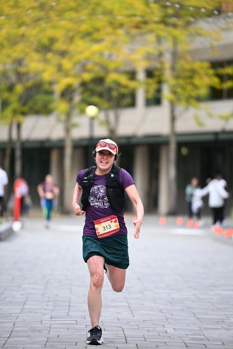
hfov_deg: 6.9
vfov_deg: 10.3
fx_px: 1940
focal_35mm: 200
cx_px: 116
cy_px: 174
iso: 640
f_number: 2.8
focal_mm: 200
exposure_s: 1/2000
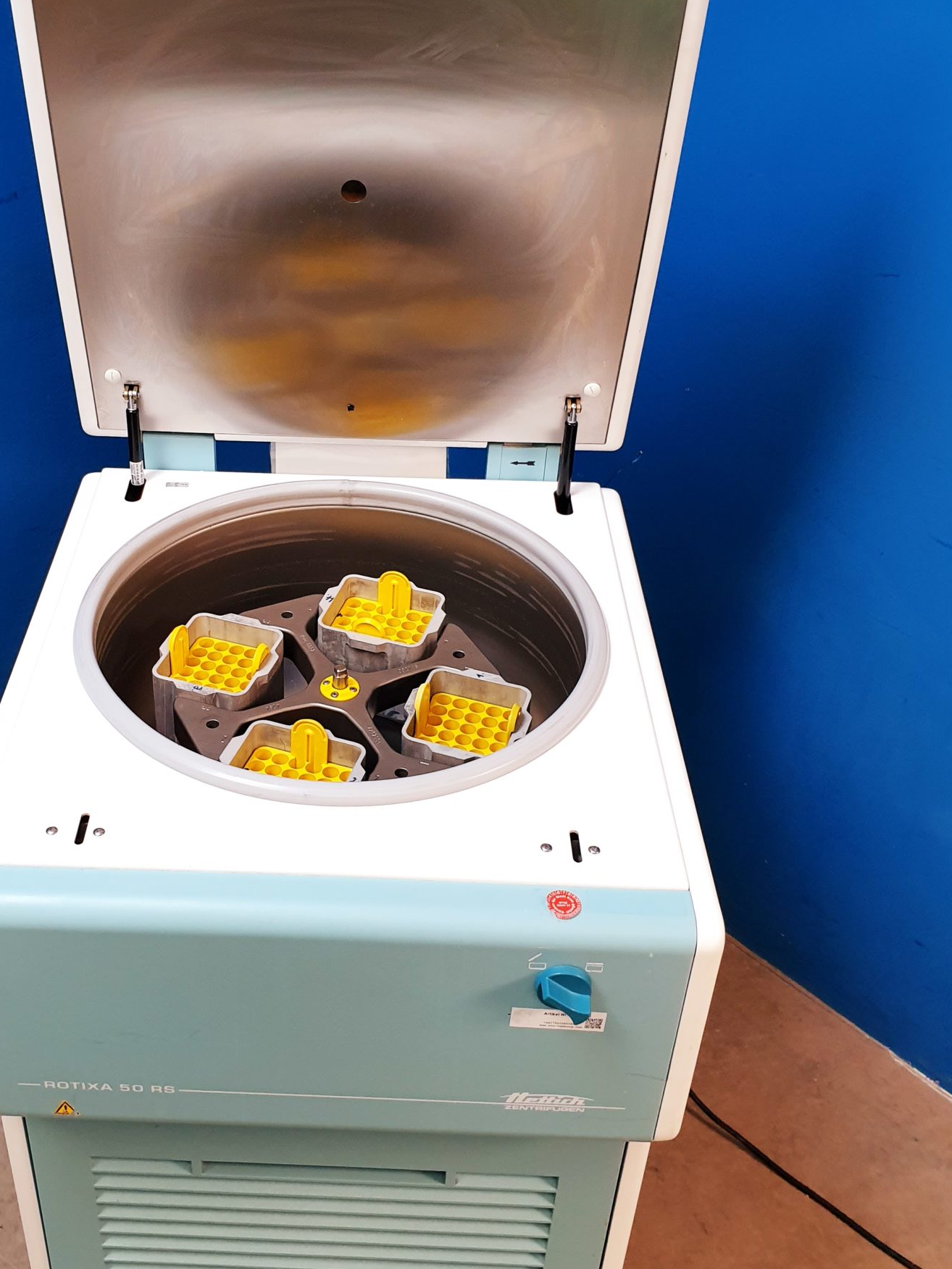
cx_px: 341
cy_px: 584
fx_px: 1393
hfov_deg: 37.4
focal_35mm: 38
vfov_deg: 48.9
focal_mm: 4.3
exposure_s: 1/50
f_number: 2.4
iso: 160
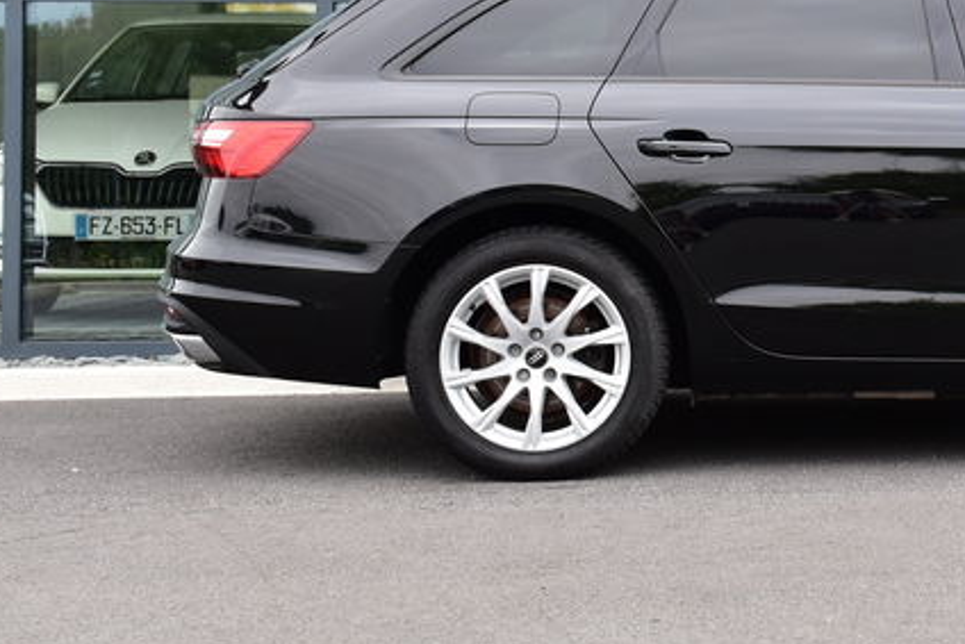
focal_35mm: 92
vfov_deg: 14.7
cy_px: 85
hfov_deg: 20.9
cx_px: 1104
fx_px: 2467
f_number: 9
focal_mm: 26
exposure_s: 1/160
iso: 400
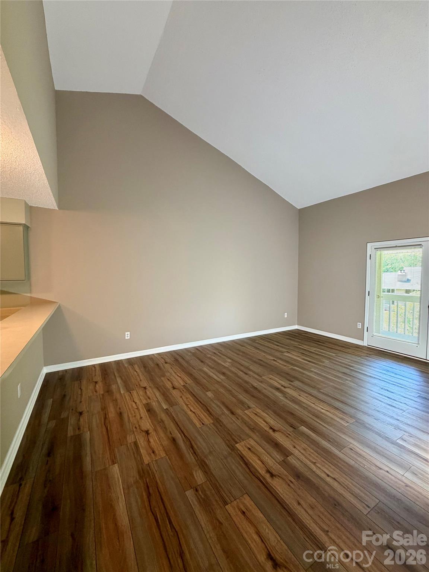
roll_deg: -0.2
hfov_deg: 85.7
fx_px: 231
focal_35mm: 14
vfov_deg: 102.1
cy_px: 286
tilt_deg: -2.7
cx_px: 214
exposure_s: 1/60
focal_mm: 2.22
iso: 200
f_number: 2.2
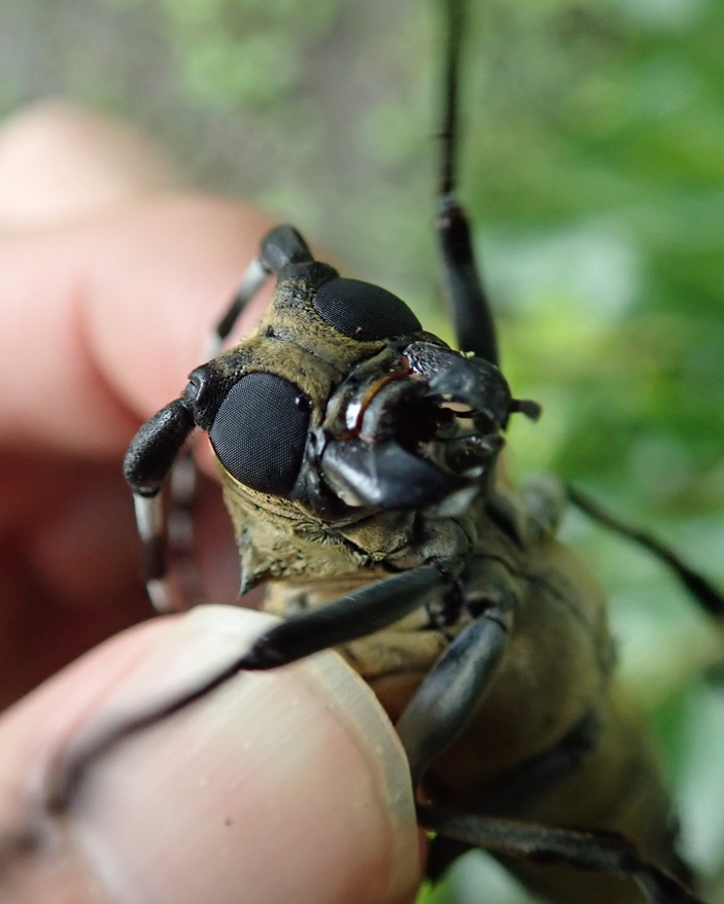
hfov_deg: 37.3
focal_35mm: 40
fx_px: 1071
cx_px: 321
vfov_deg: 45.8
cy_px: 450
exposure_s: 1/125
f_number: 2.3
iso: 500
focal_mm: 5.5
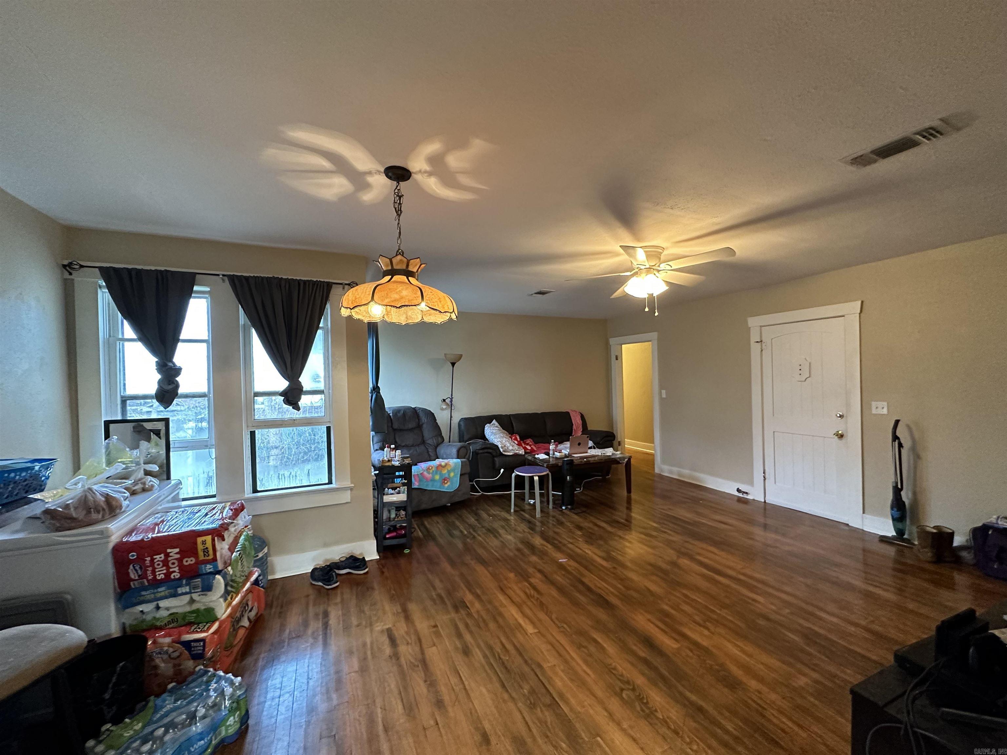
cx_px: 504
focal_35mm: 14
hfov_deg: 102.1
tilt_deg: -1.9
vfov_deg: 85.7
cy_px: 378
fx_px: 407
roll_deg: +1.5
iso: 400
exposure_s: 1/60
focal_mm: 2.22
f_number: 2.2
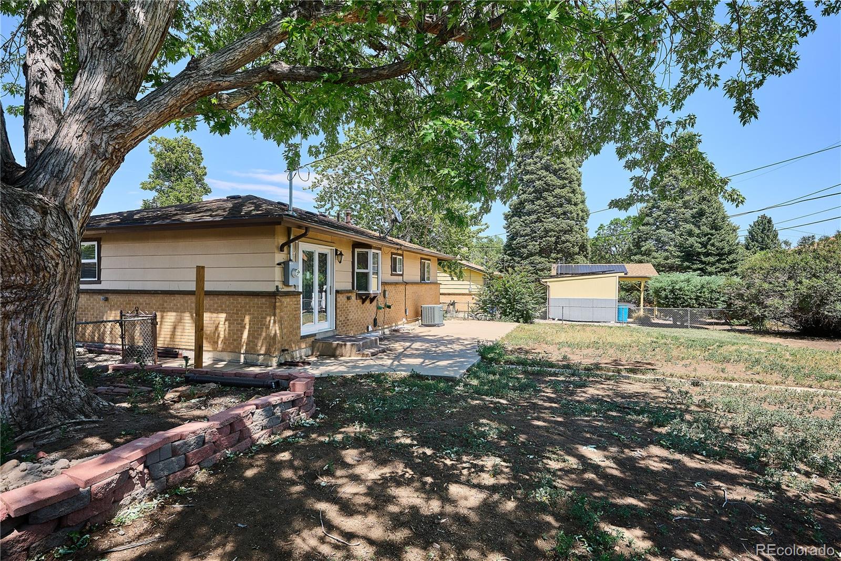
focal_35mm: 18
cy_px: 280
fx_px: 409
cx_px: 420
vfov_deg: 68.9
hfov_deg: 91.6
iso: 400
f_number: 10
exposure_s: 1/320
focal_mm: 17.5
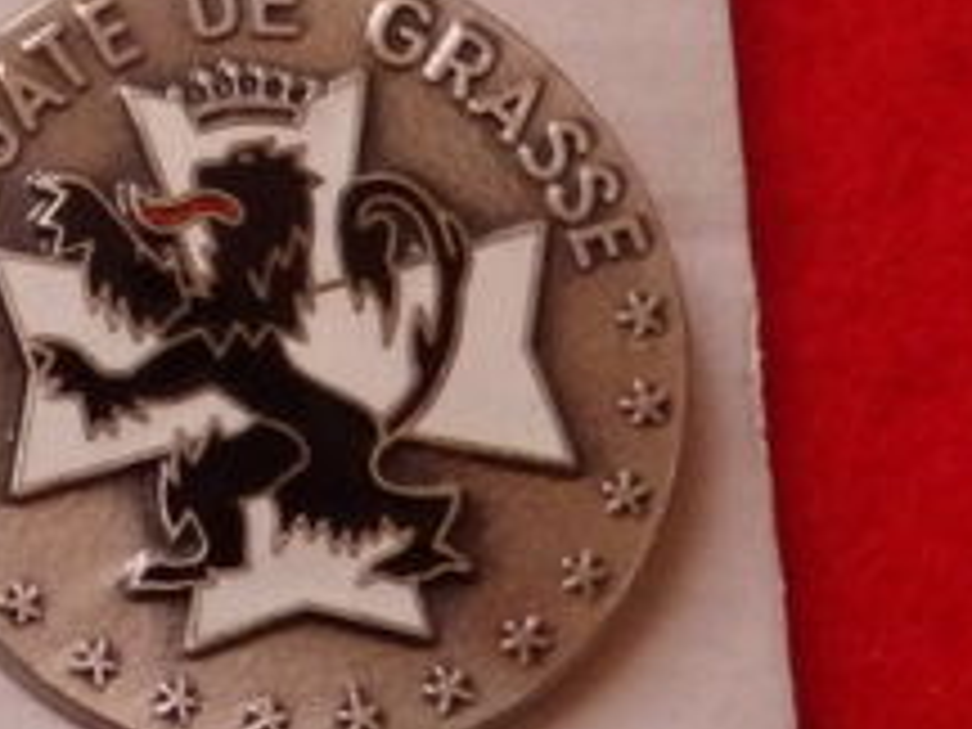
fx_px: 4296
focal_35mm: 153
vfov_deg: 9.4
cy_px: -356
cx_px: -896
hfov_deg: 11.7
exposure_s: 1/30
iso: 800
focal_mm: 6
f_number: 3.4
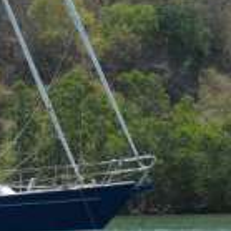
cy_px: -3
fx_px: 1555
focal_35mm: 206
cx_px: -111
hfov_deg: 8.3
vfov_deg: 8.4
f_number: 5.6
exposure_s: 1/320
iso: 100
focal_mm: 42
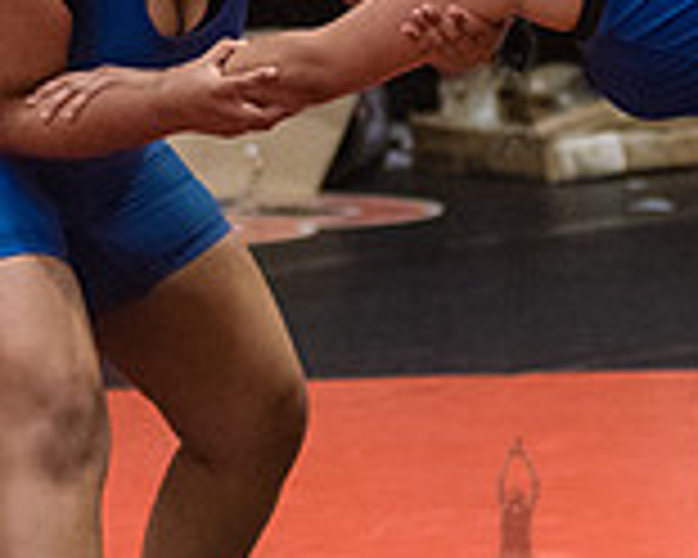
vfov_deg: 4.8
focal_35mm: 321
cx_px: 421
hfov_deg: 6.0
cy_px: -47
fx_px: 6631
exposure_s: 1/800
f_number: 2.8
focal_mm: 80
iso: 8000
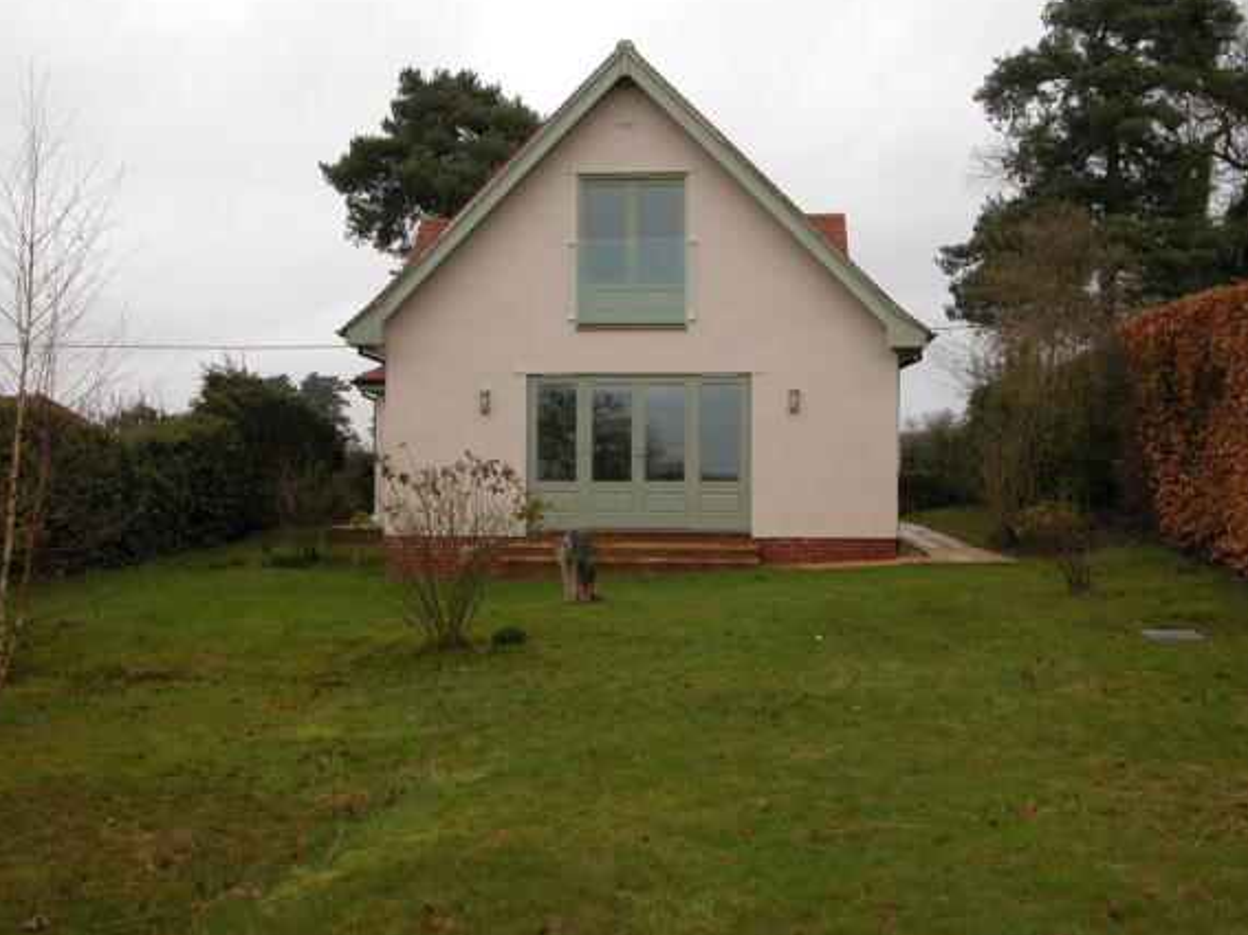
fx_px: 1298
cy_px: 465
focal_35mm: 36
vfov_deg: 39.6
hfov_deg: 51.4
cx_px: 622
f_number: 4.5
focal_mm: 8.9
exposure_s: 1/200
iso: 100
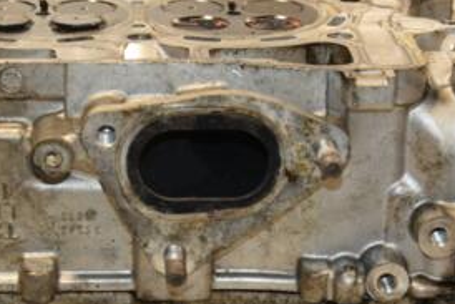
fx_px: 1745
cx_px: 214
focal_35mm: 138
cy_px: 183
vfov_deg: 9.9
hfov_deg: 14.9
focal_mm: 42
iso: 800
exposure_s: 1/160
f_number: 4.8
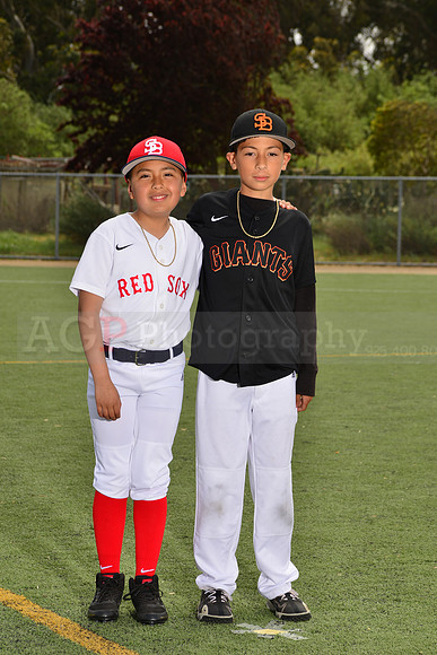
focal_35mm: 110
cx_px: 218
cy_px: 328
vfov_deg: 18.6
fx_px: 2002
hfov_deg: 12.5
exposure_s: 1/200
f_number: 11
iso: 125
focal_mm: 110
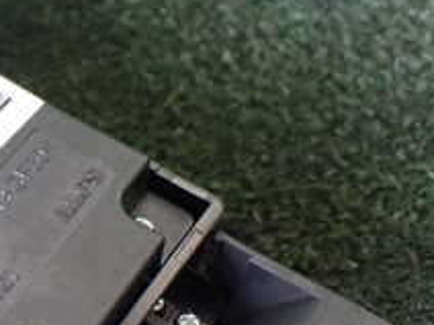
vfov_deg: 17.4
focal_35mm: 85
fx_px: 1066
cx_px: -90
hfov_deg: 21.4
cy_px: 174
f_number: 2.3
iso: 800
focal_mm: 5.4
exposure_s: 1/40
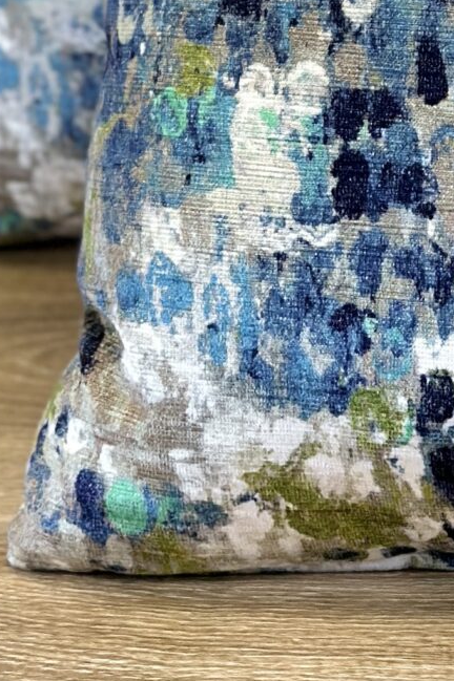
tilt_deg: -15.0
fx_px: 3730
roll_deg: -0.3
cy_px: -153
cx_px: 776
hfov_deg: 6.8
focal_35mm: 197
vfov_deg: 10.3
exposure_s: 1/120
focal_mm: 6.86
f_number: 1.78
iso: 80
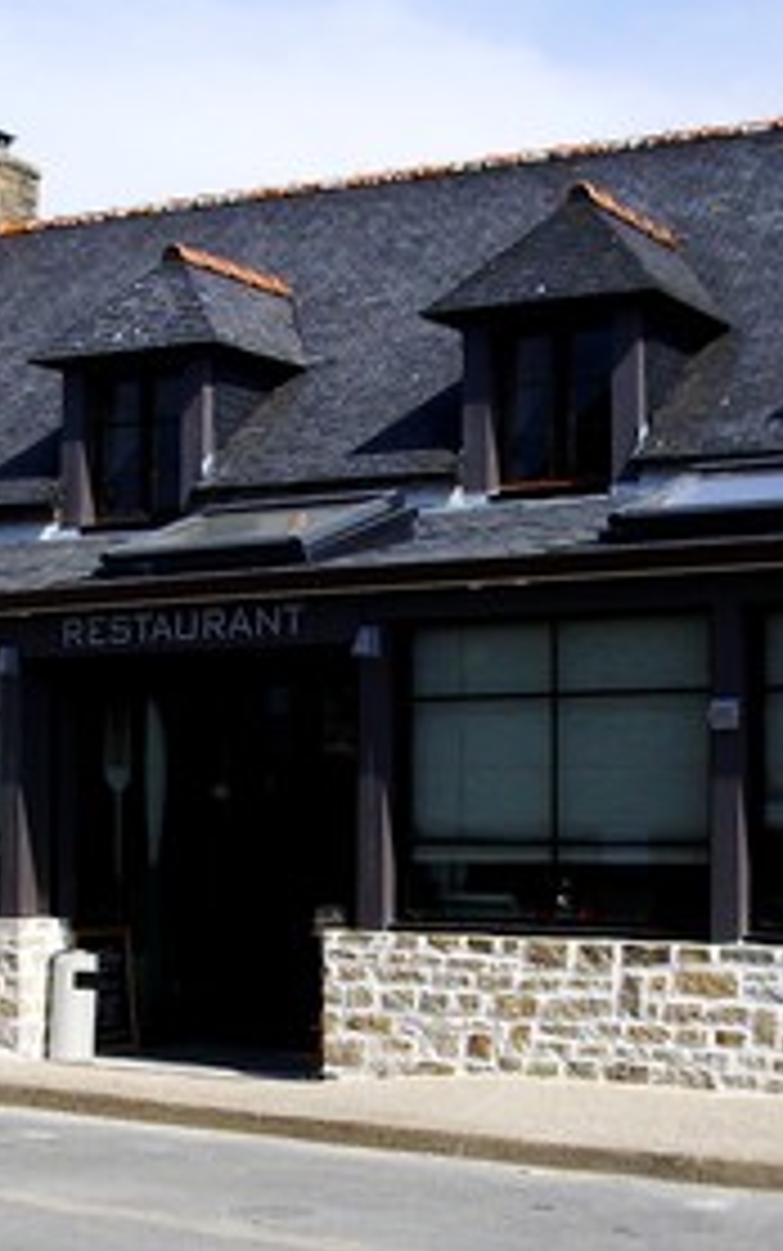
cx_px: 284
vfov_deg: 30.1
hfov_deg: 19.1
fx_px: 2319
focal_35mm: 68
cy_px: 763
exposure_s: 1/800
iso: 80
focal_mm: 5.8
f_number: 4.3
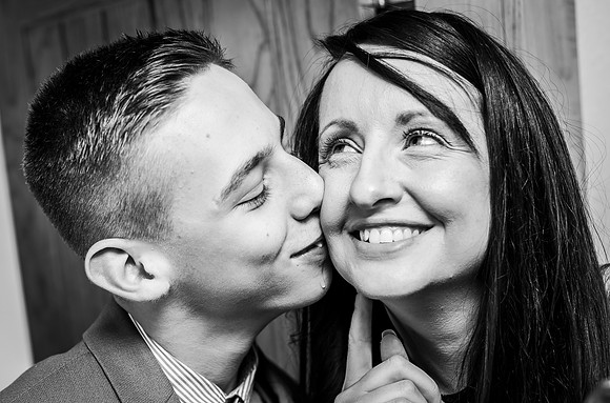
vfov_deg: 27.9
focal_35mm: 48
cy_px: 227
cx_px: 284
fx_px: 809
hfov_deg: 41.3
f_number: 3.2
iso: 160
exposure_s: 1/100
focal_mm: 35
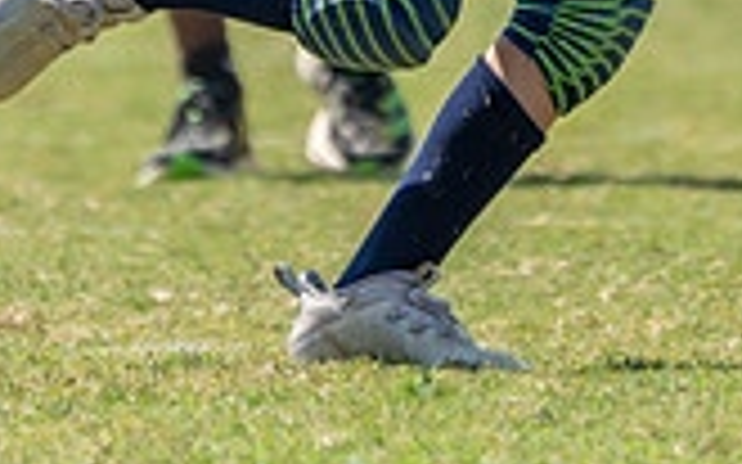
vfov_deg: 0.9
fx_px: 29979
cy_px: -312
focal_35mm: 1483
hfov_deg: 1.4
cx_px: 587
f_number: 5.6
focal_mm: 333
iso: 320
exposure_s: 1/1250
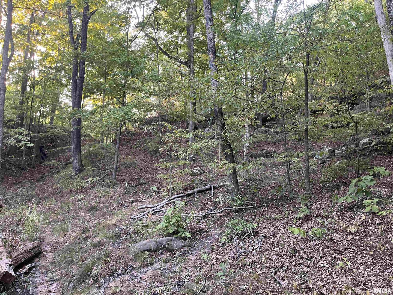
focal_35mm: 26
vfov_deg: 53.1
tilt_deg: +5.8
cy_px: 148
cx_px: 196
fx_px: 295
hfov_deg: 67.3
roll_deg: -2.1
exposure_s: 1/60
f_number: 1.6
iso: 200
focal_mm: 5.1
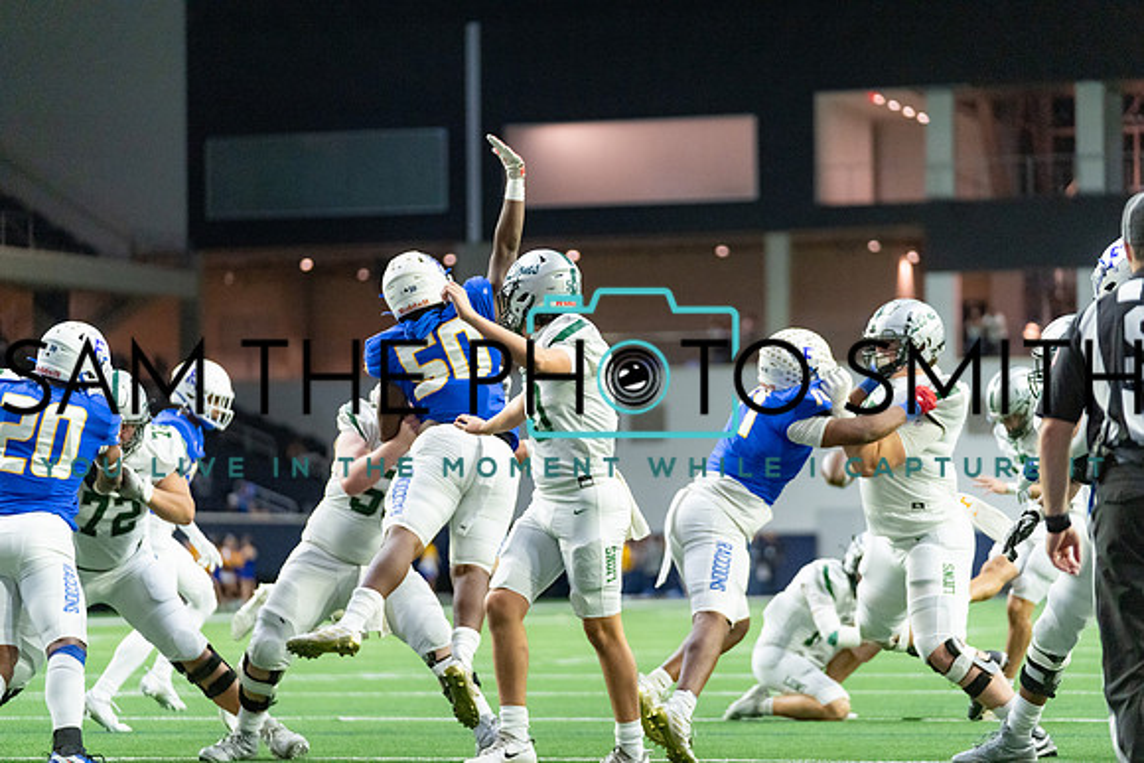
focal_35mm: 133
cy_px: 382
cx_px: 572
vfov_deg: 10.3
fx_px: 4227
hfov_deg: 15.4
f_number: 2.8
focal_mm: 133
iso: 4000
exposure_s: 1/800
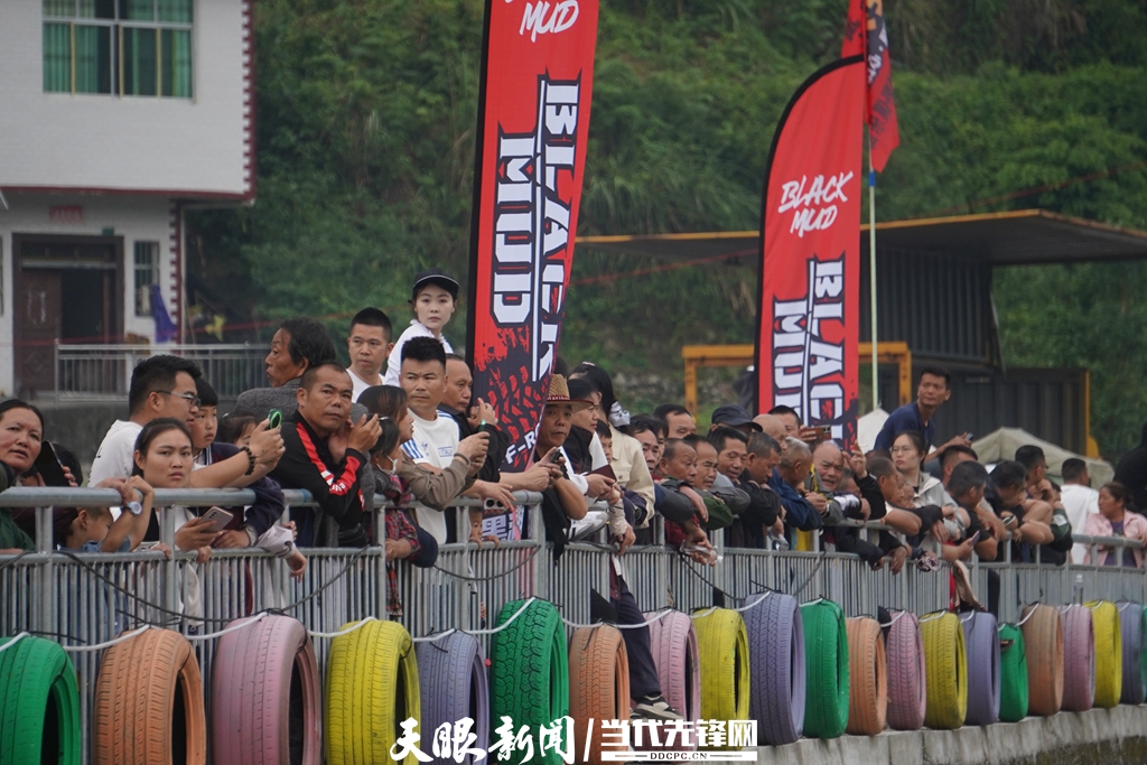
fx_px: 10037
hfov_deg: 6.5
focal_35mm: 315
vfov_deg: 4.4
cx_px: 574
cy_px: 382
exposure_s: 1/400
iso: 500
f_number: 6.3
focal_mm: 210
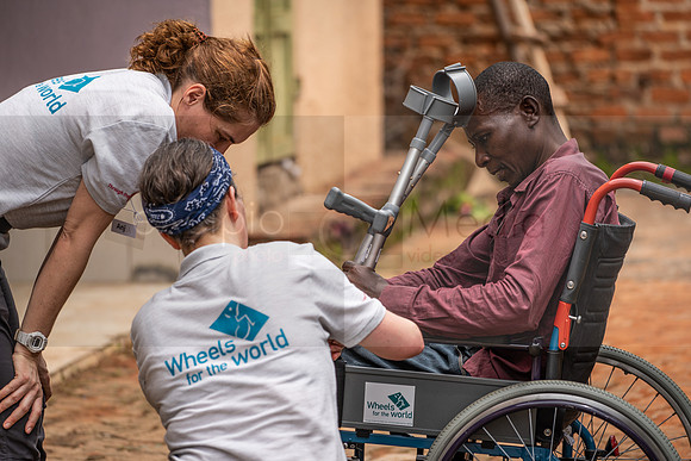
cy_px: 230
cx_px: 346
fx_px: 3110
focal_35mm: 162
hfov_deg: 12.7
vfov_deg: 8.5
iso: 100
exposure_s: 1/640
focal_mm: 162
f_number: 4
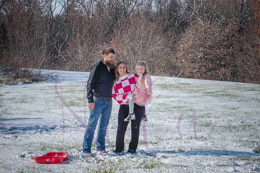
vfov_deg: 17.1
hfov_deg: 25.4
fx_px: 578
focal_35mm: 80
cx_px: 130
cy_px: 86
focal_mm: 80
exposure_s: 1/1000
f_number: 16
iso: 640
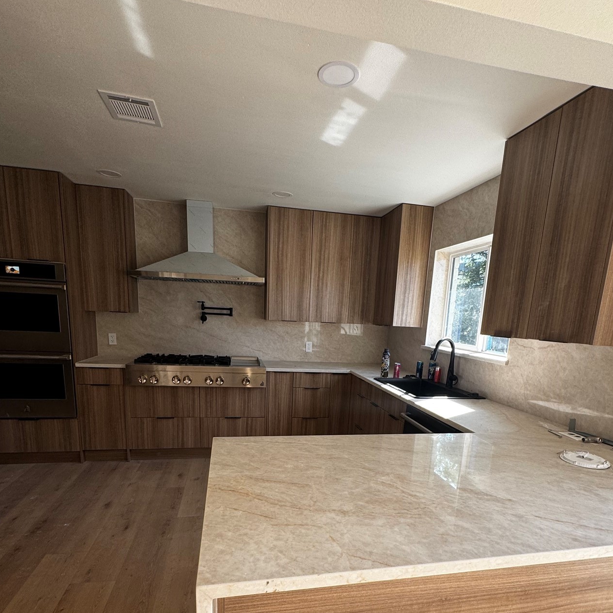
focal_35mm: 20
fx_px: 401
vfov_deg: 73.0
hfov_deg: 74.8
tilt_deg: -14.5
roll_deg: -3.1
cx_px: 318
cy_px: 399
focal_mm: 2.22
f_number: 2.2
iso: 64
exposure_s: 1/99
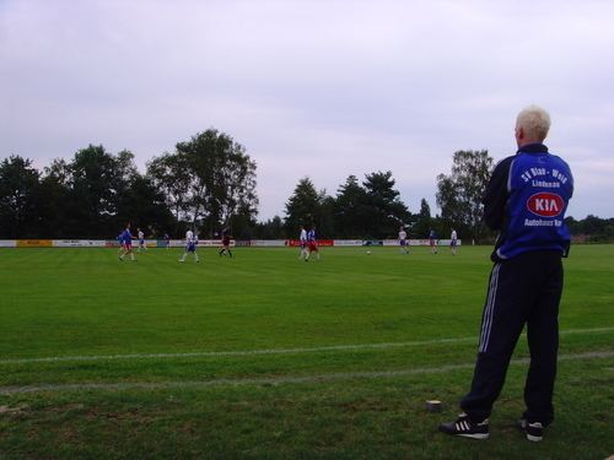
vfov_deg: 36.8
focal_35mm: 39
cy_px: 230
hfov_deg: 47.9
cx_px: 307
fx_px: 692
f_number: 6.3
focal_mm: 6.6
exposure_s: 1/180
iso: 80
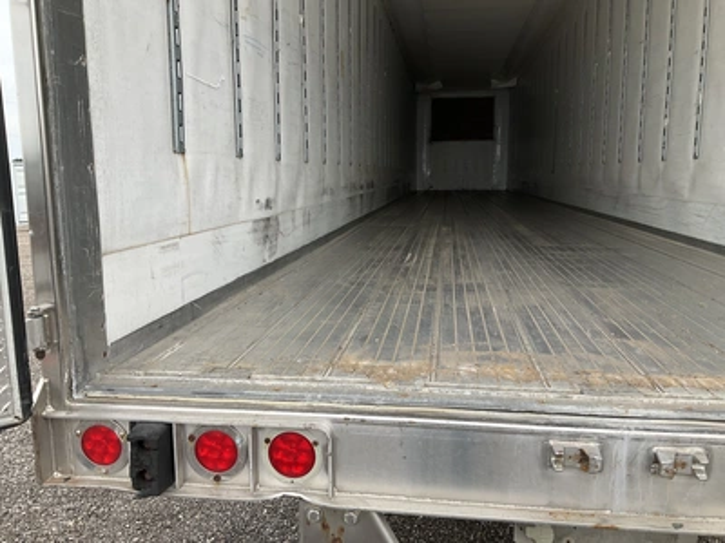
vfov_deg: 48.2
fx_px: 607
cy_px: 272
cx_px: 362
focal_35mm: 29
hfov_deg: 61.7
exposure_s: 1/344
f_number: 1.8
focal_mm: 3
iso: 25
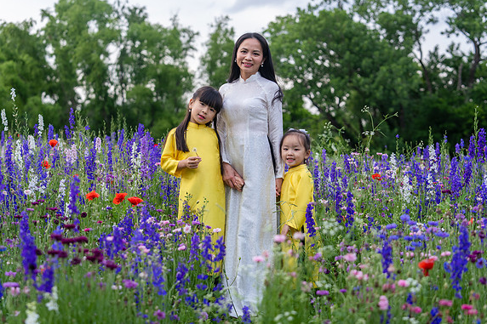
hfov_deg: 28.1
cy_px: 160
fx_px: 974
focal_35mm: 72
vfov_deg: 18.9
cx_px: 246
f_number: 4
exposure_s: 1/400
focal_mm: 71
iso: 320
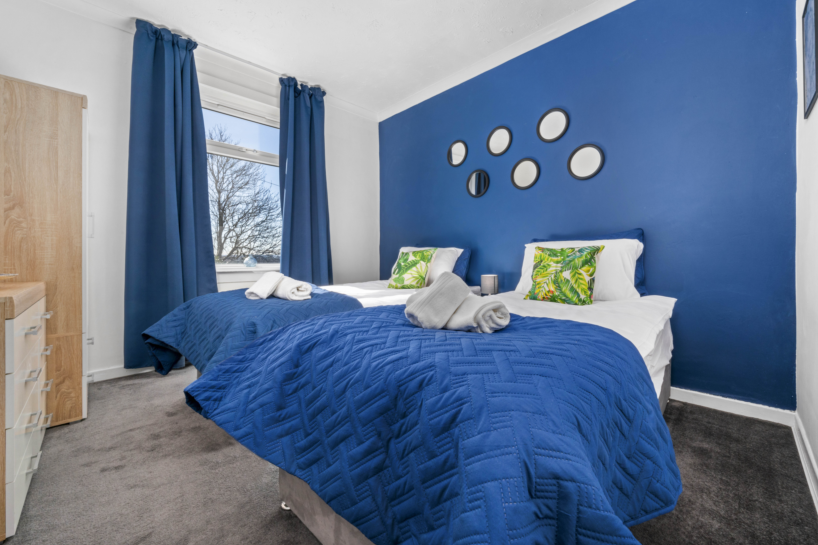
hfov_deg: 104.1
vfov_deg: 81.1
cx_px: 436
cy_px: 256
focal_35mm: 14
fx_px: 318
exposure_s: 1/3
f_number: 18
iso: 500
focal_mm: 13
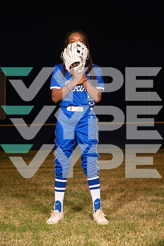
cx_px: 82
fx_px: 410
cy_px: 123
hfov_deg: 22.6
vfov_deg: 33.4
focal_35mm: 60
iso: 800
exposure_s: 1/320
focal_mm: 60
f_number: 6.3
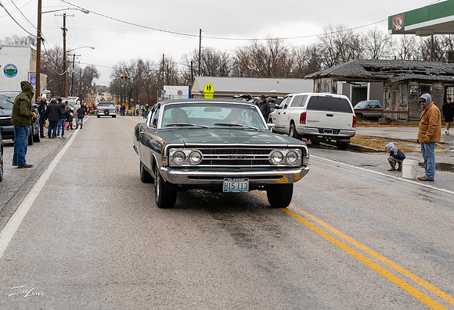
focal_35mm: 60
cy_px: 156
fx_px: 764
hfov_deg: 33.1
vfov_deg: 23.0
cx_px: 211
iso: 200
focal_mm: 35
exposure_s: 1/640
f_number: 2.8
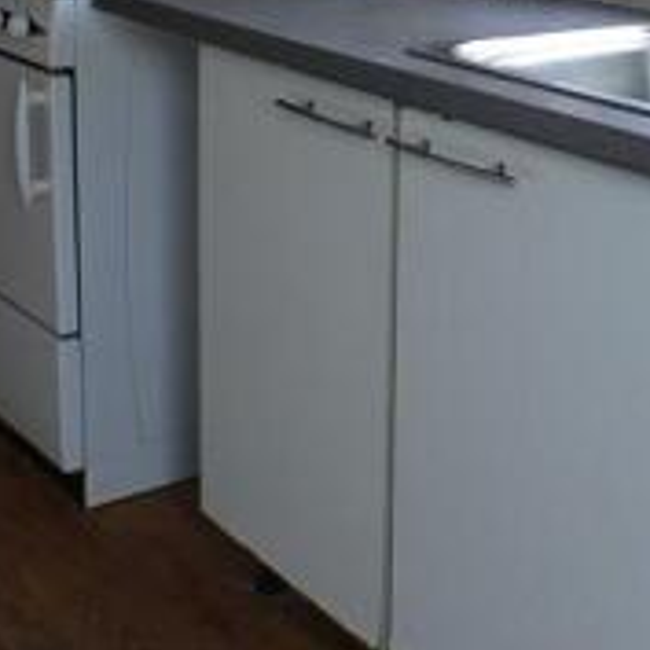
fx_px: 2167
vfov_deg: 16.8
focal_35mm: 102
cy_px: 46
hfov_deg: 16.9
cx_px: 556
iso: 160
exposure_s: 1/30
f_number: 2.8
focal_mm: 7.5
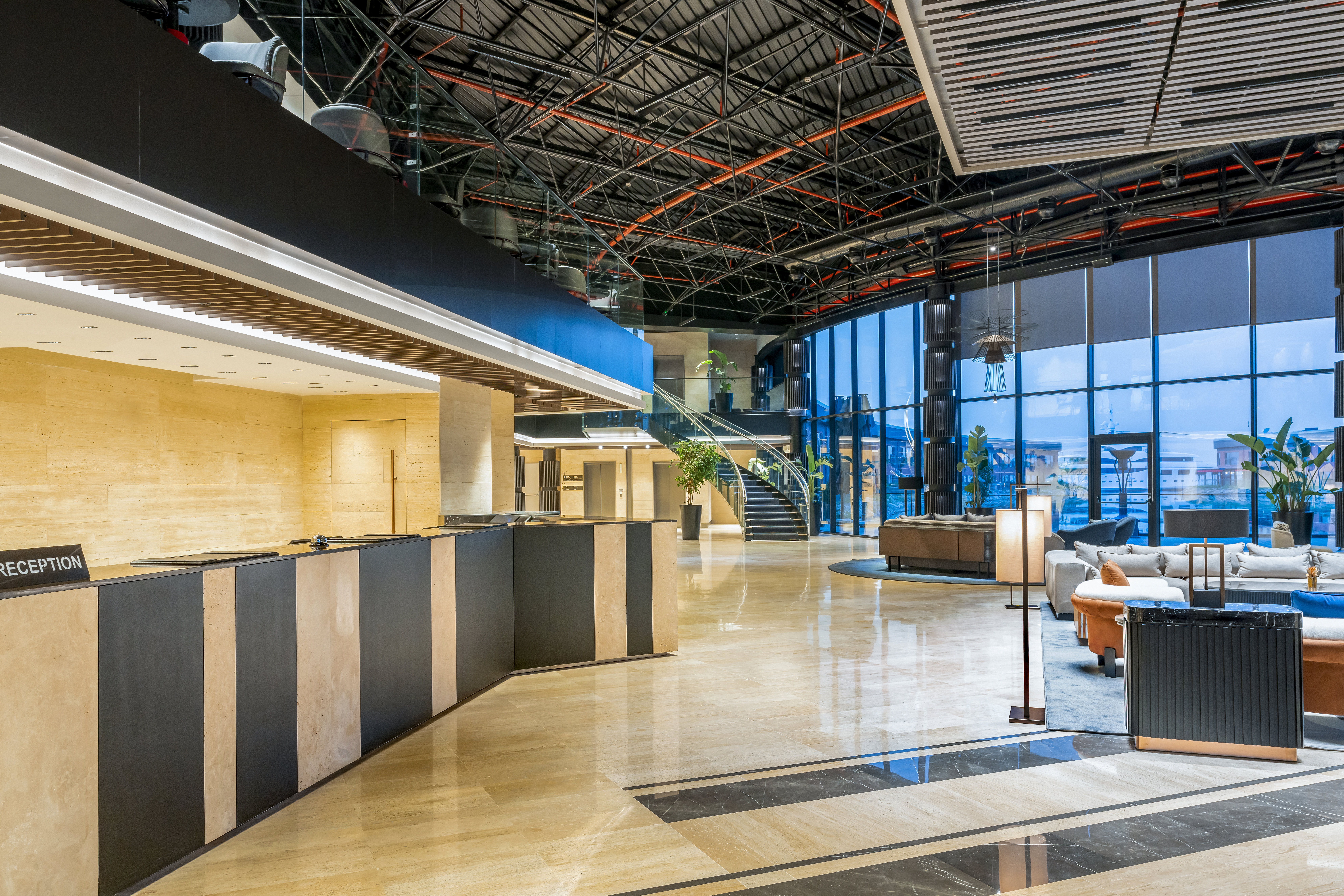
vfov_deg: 49.6
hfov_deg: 69.4
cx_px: 672
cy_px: 448
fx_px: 971
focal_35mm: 26
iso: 800
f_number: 8
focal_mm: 26
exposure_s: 1/6
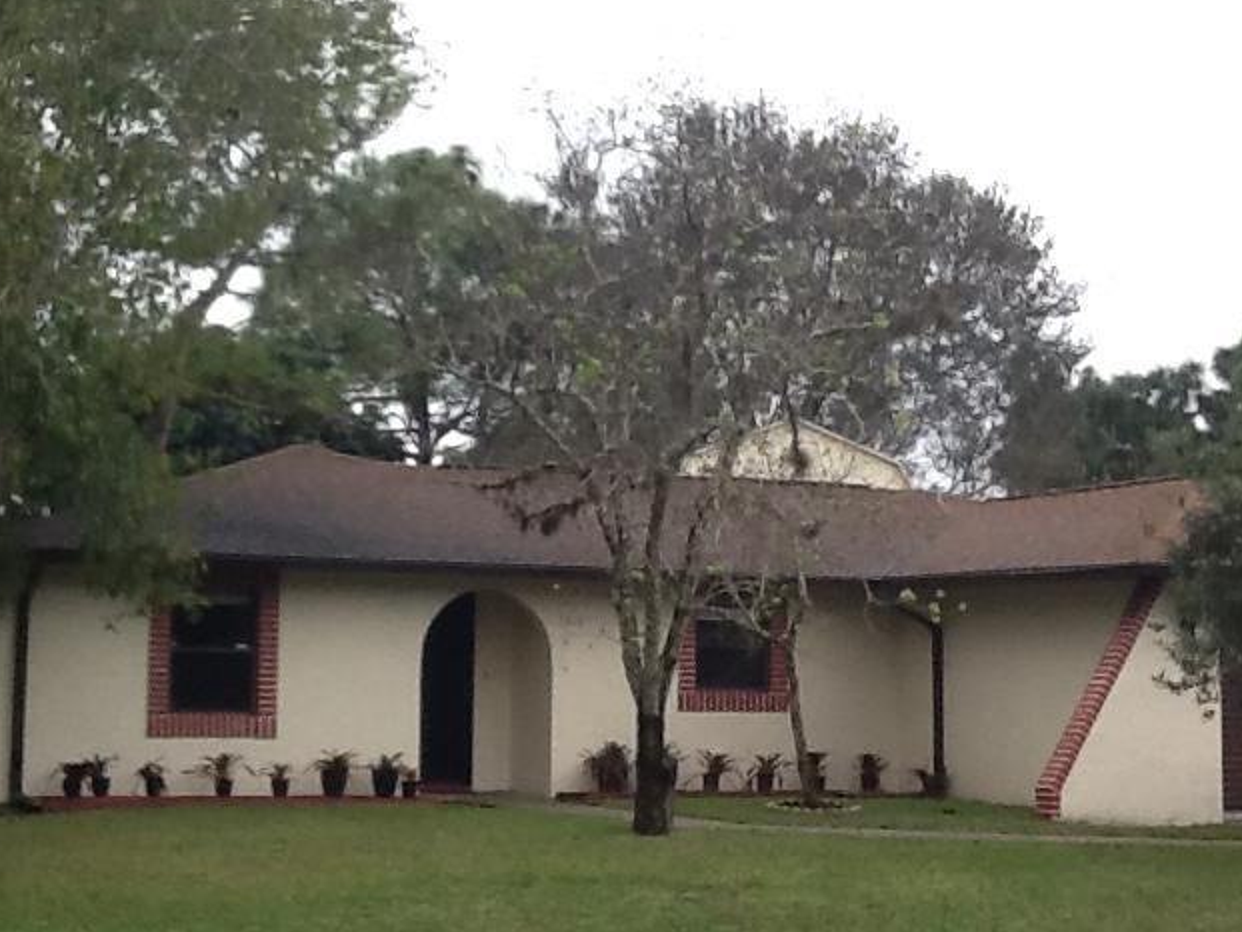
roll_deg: -1.6
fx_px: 2440
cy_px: 472
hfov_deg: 28.5
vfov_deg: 21.6
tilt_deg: +5.1
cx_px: 544
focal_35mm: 68
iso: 40
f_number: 2.4
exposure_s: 1/267
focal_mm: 2.03
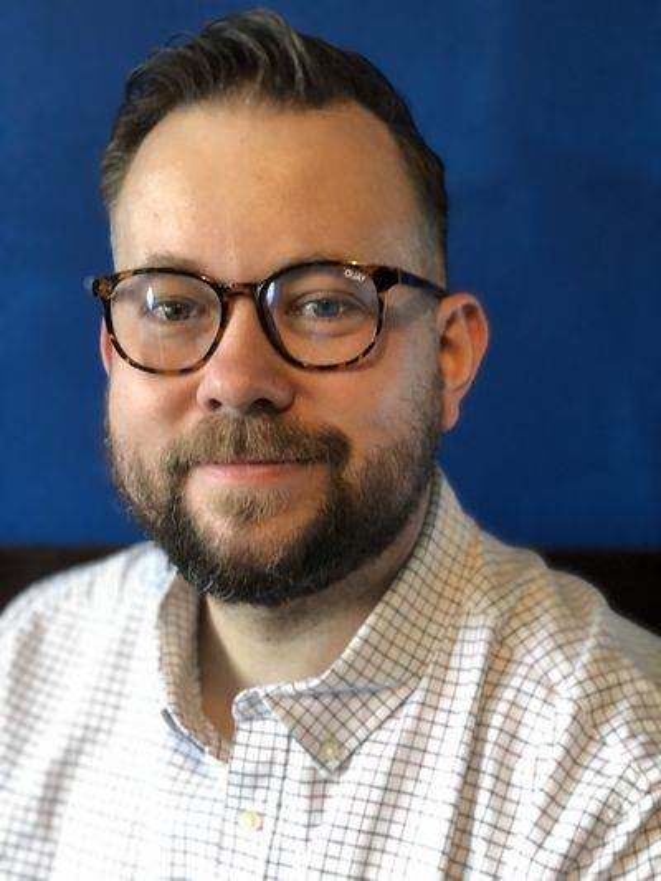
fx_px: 1451
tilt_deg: -12.5
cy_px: 440
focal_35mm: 57
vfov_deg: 33.8
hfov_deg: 25.7
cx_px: 330
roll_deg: -2.0
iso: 400
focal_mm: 6.6
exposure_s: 1/33
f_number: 2.8
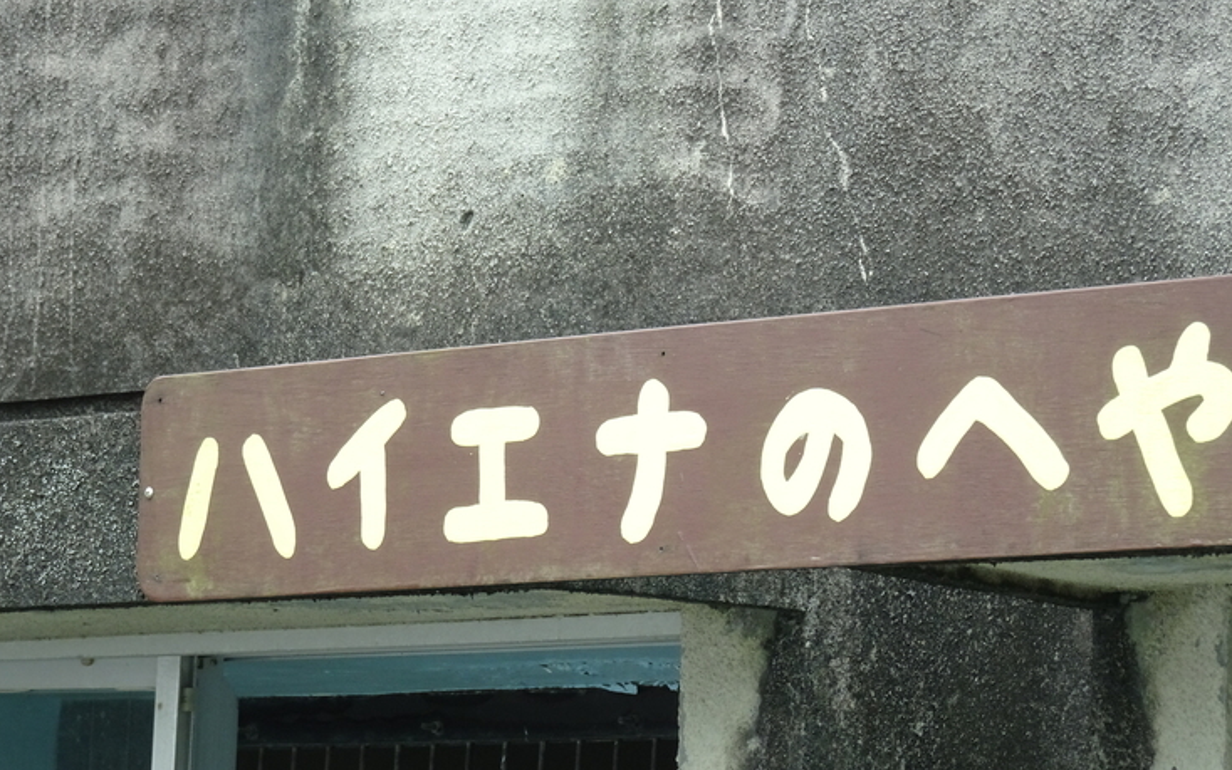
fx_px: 5977
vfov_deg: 7.4
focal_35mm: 178
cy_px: 347
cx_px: 663
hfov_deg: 11.8
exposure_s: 1/160
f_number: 5.6
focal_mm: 26.39
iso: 200
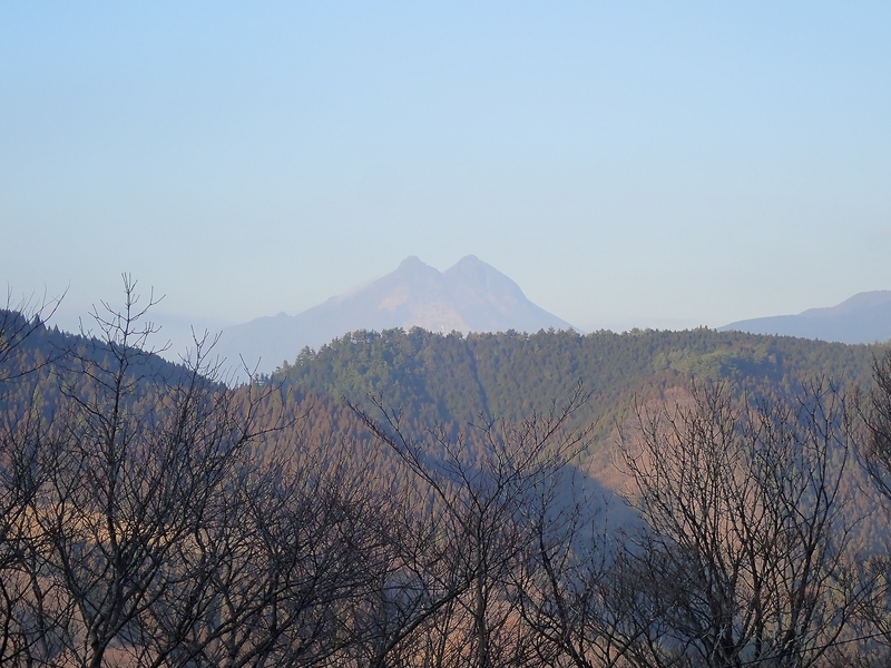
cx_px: 446
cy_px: 334
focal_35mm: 100
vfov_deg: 14.8
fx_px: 2574
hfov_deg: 19.6
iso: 100
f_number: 4.9
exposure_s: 1/250
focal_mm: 18
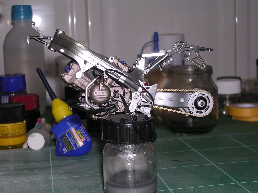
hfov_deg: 29.0
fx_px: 499
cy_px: 96
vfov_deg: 21.9
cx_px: 129
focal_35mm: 67
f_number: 3.6
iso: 100
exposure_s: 1/60.1
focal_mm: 10.2
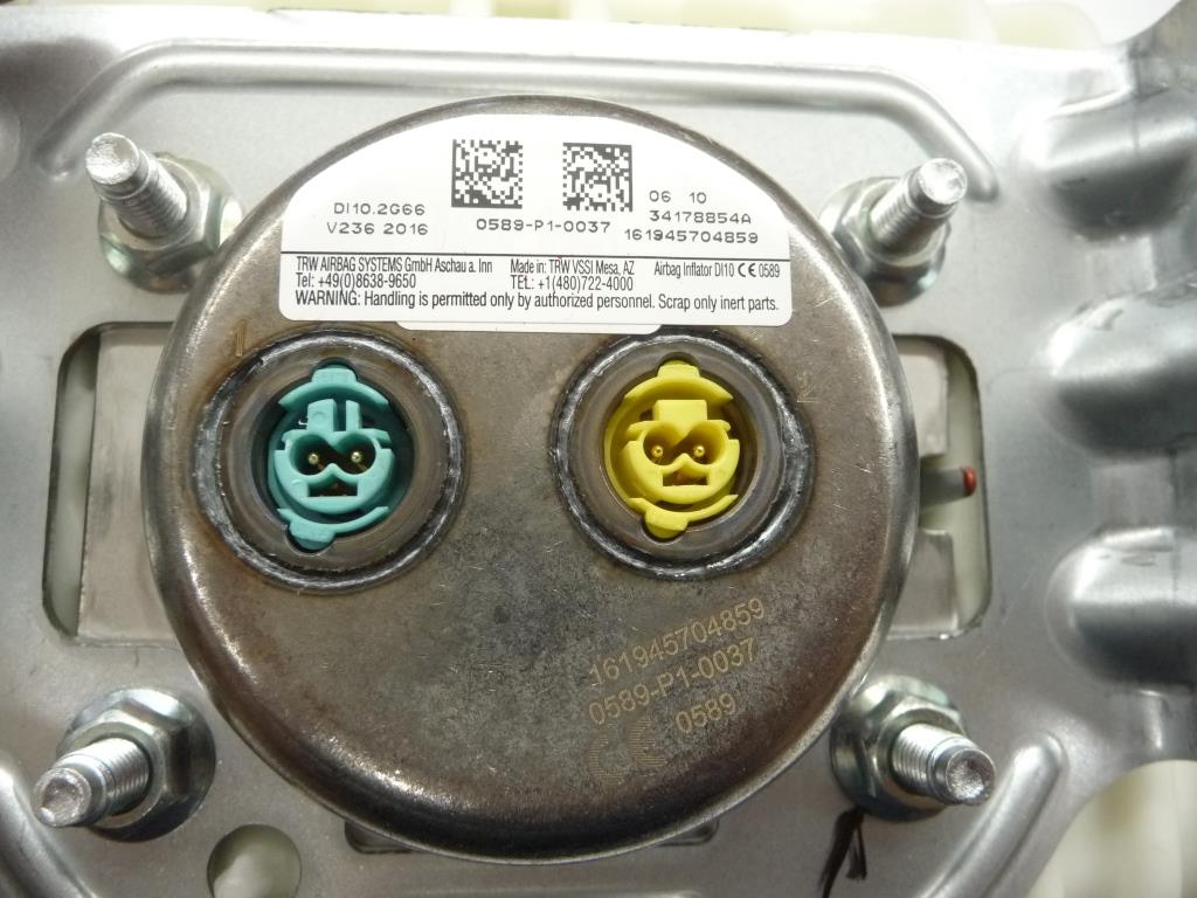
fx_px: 968
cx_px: 598
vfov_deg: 49.7
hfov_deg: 63.4
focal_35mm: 28
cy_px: 449
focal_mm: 4.7
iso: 400
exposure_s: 1/30
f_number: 3.3
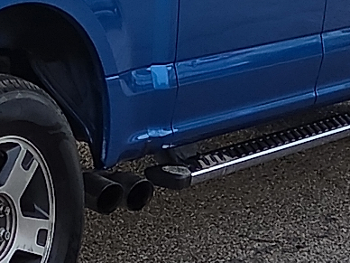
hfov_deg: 11.1
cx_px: -123
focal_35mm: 173
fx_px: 1749
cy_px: -20
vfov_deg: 8.5
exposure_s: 1/1429
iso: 25
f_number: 1.8
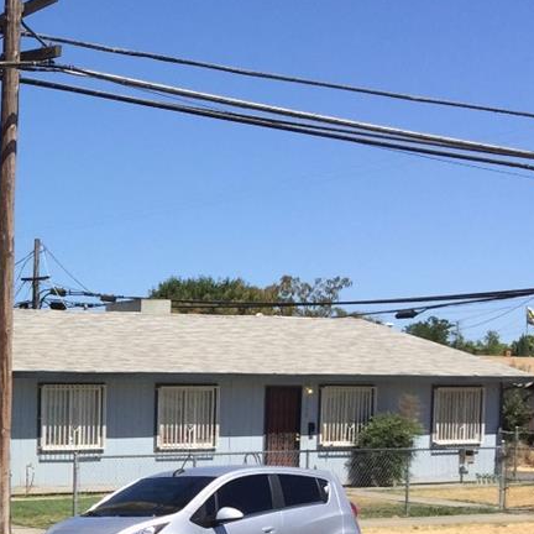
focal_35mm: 89
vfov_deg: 18.8
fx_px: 1553
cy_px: 569
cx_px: -363
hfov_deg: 16.8
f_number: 2.2
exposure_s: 1/2198
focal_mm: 4.15
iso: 32
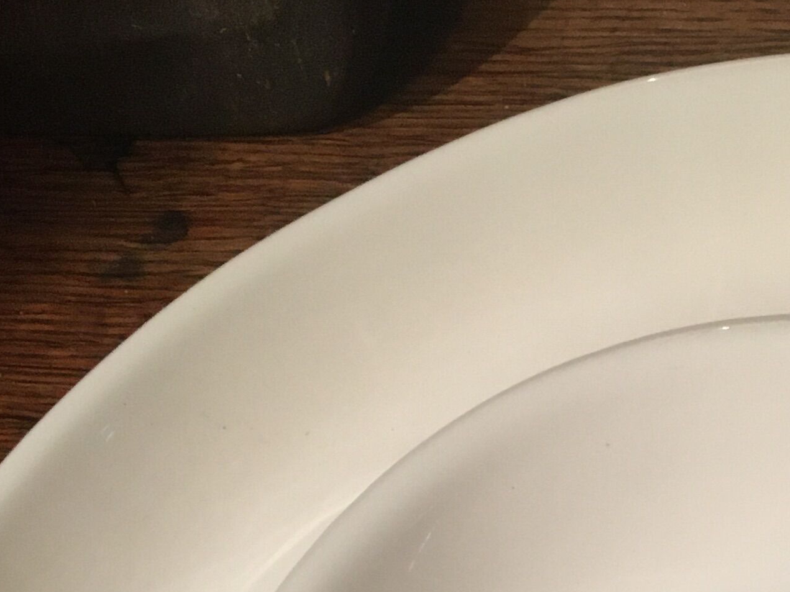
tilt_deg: -63.0
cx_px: 800
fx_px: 2099
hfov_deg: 20.6
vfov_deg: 14.7
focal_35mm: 92
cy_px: 934
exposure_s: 1/33
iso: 160
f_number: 2.2
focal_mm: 4.15
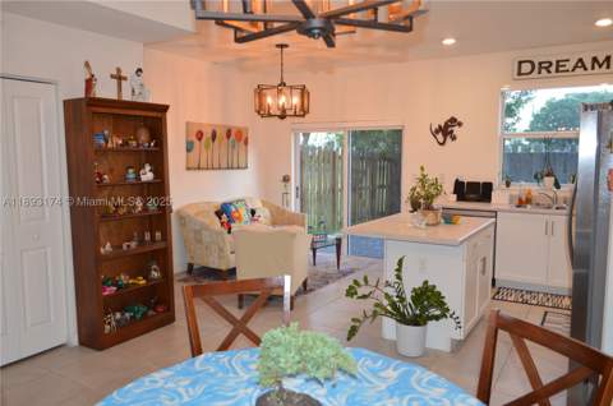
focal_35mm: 27
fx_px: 459
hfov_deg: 67.5
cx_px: 306
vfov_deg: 47.7
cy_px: 203
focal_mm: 18
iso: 400
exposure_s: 1/60
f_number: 3.5
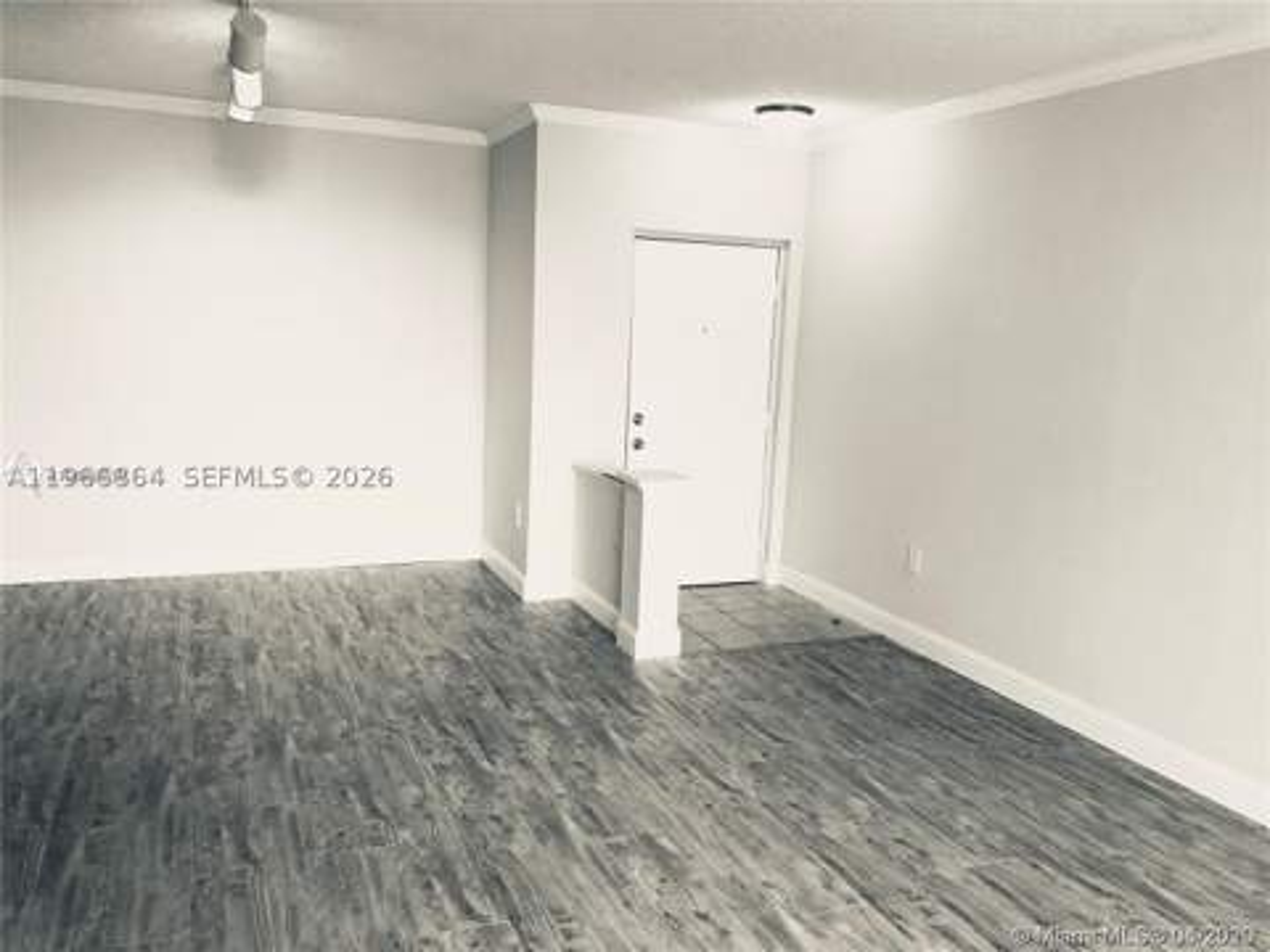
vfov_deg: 49.7
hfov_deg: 63.4
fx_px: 1027
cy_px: 476
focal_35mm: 28
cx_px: 635
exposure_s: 1/80
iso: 20
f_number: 1.8
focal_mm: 4
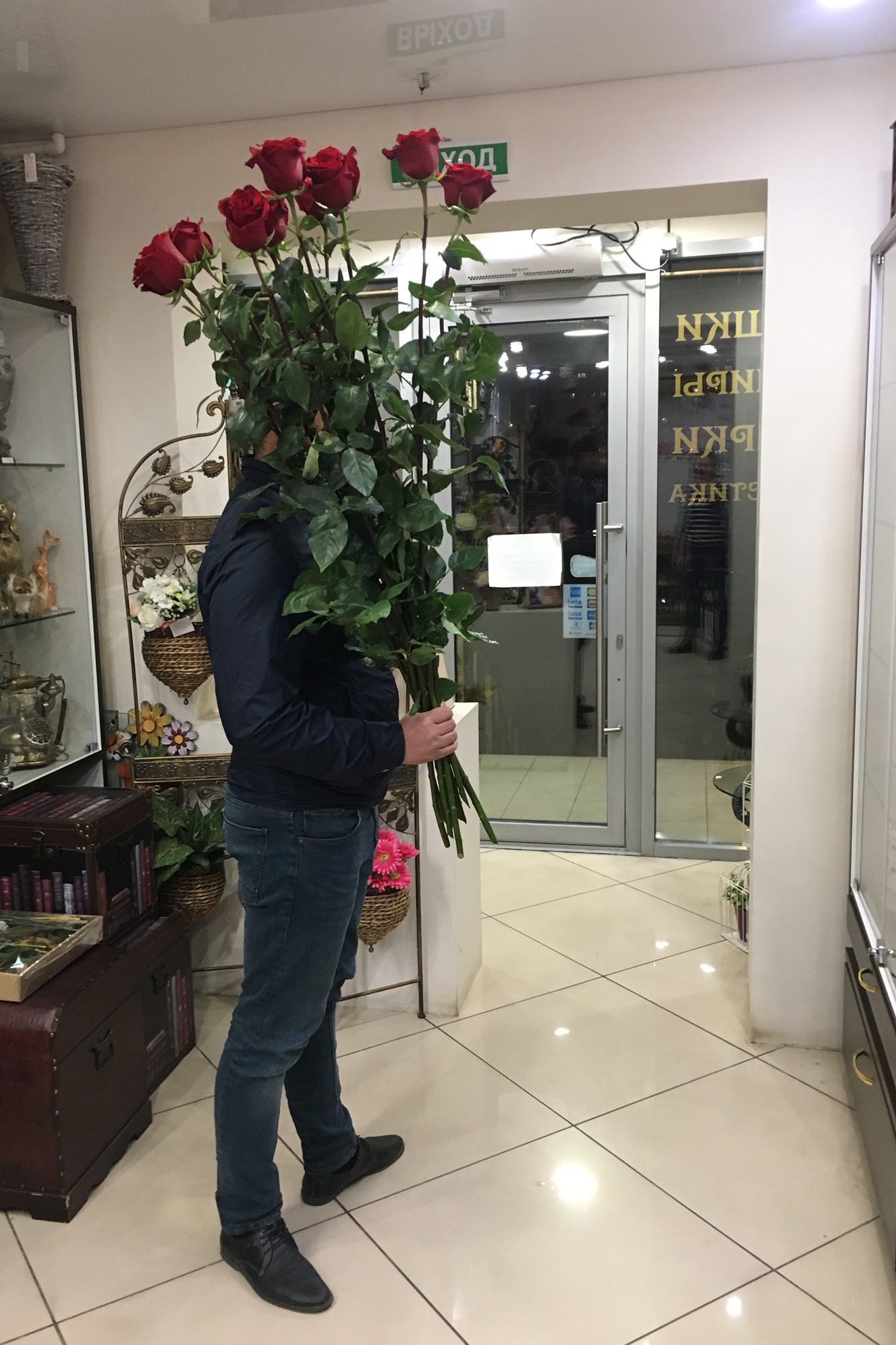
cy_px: 663
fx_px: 1158
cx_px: 403
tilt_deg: -7.6
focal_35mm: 31
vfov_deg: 60.3
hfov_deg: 42.3
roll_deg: +1.4
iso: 160
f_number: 2.2
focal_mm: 4.15
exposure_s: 1/33
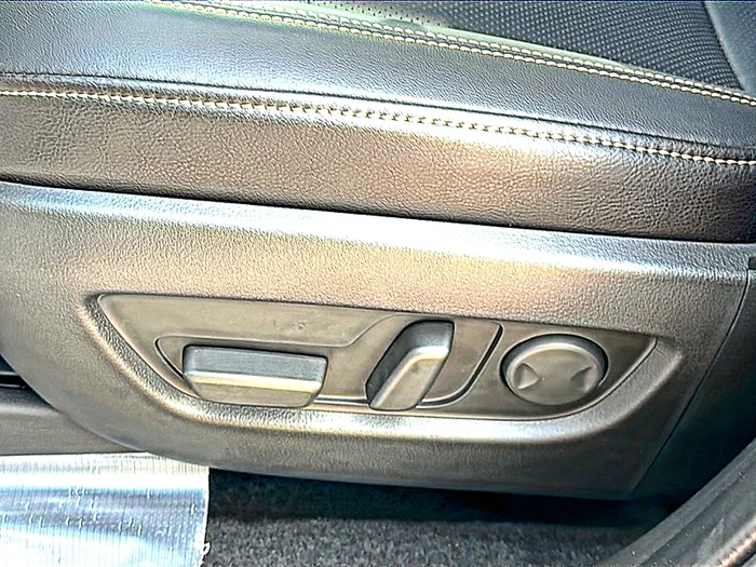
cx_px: 378
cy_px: 284
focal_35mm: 44
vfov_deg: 32.9
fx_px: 961
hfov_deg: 42.9
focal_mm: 6.86
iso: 50
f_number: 1.78
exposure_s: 1/98
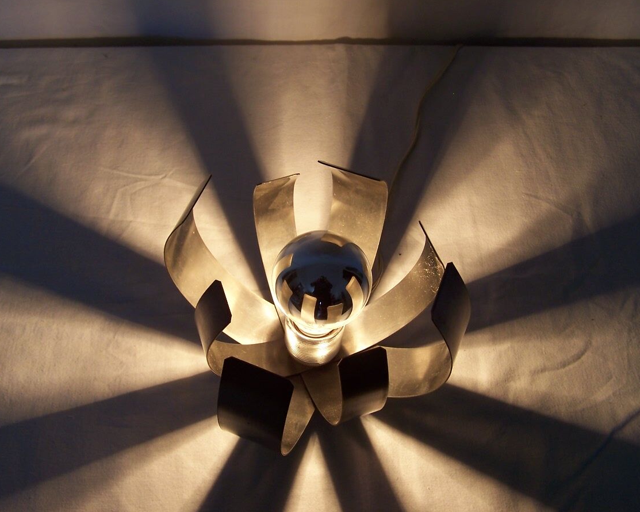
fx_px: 758
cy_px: 255
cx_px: 310
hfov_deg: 45.8
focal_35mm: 40
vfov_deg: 37.3
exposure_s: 1/60
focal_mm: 6.3
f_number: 2.8
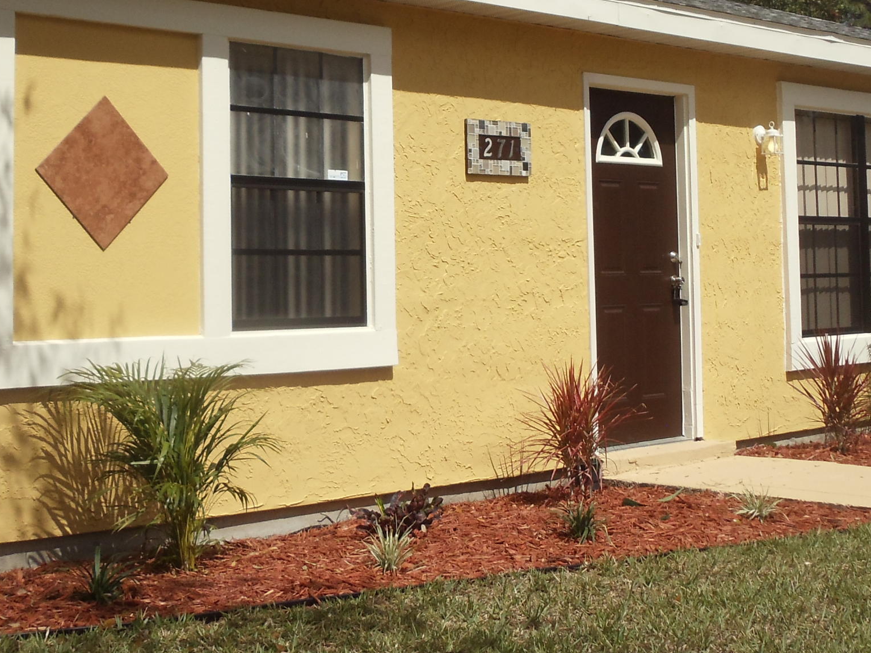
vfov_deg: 17.1
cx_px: 407
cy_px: 189
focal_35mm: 86
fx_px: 2164
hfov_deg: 22.8
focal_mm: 6
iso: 100
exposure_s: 1/500
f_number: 7.1
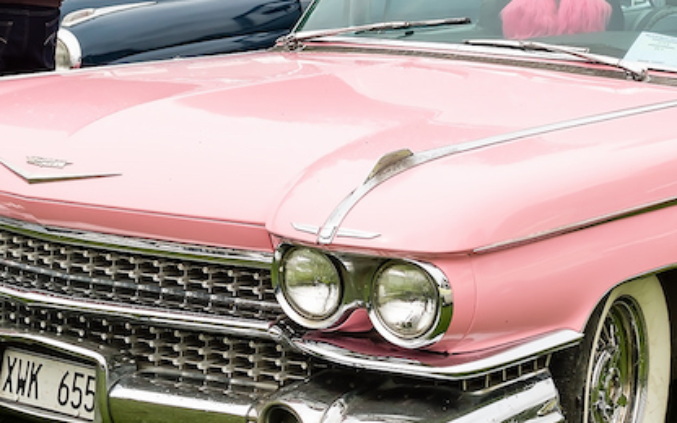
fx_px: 1790
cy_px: 140
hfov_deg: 21.3
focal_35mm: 97
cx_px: 487
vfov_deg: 13.5
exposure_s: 1/400
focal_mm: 22
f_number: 5.6
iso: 100
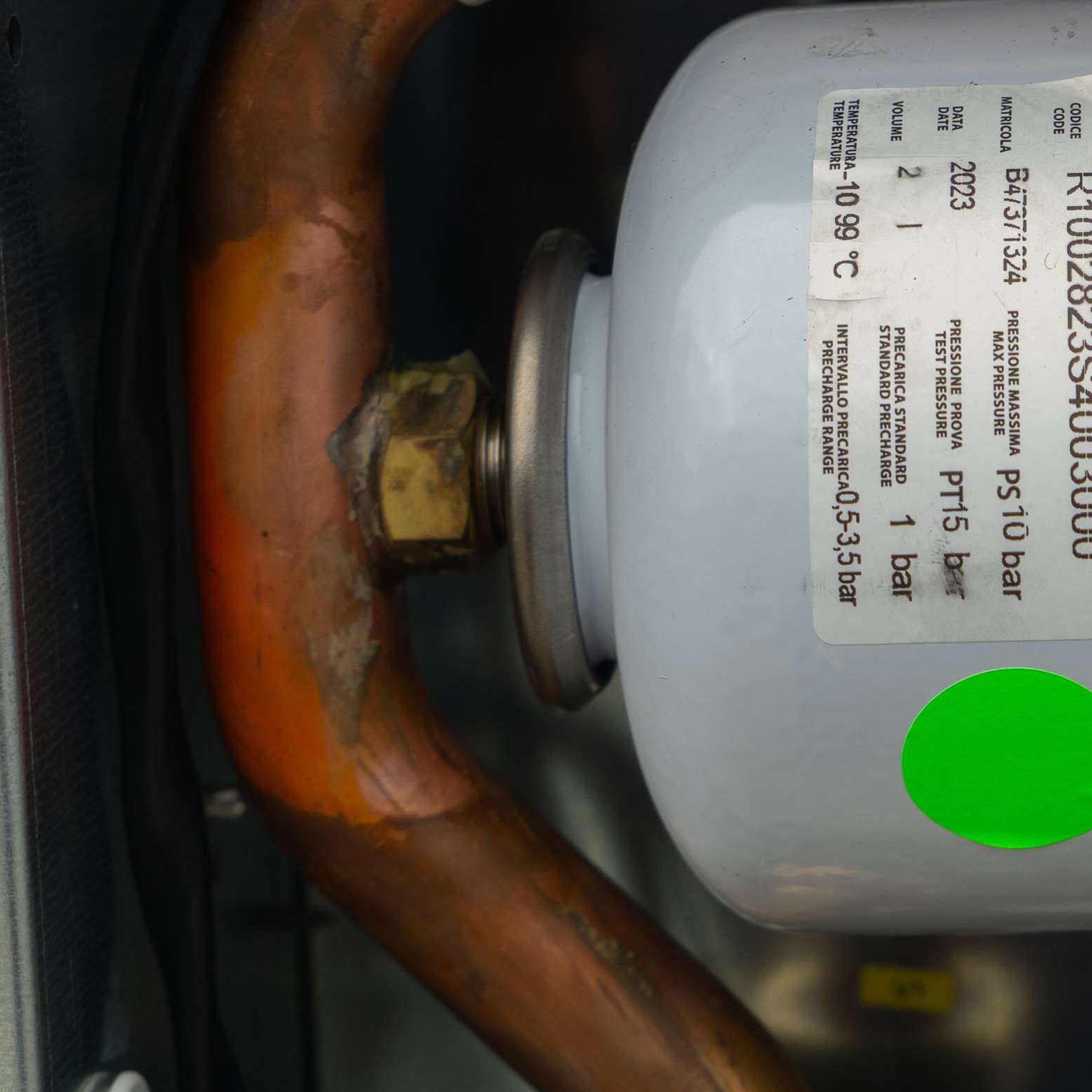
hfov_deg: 16.2
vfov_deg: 16.5
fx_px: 3747
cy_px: 258
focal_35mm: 105
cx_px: 1116
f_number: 6.3
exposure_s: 1/125
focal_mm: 46
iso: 250
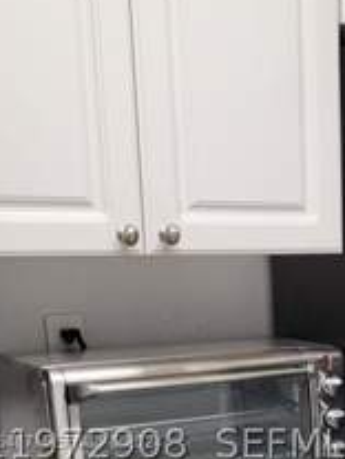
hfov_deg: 17.1
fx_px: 1063
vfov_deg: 23.5
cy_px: 444
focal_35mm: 80
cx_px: 475
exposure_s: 1/120
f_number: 1.8
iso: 125
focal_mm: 5.4
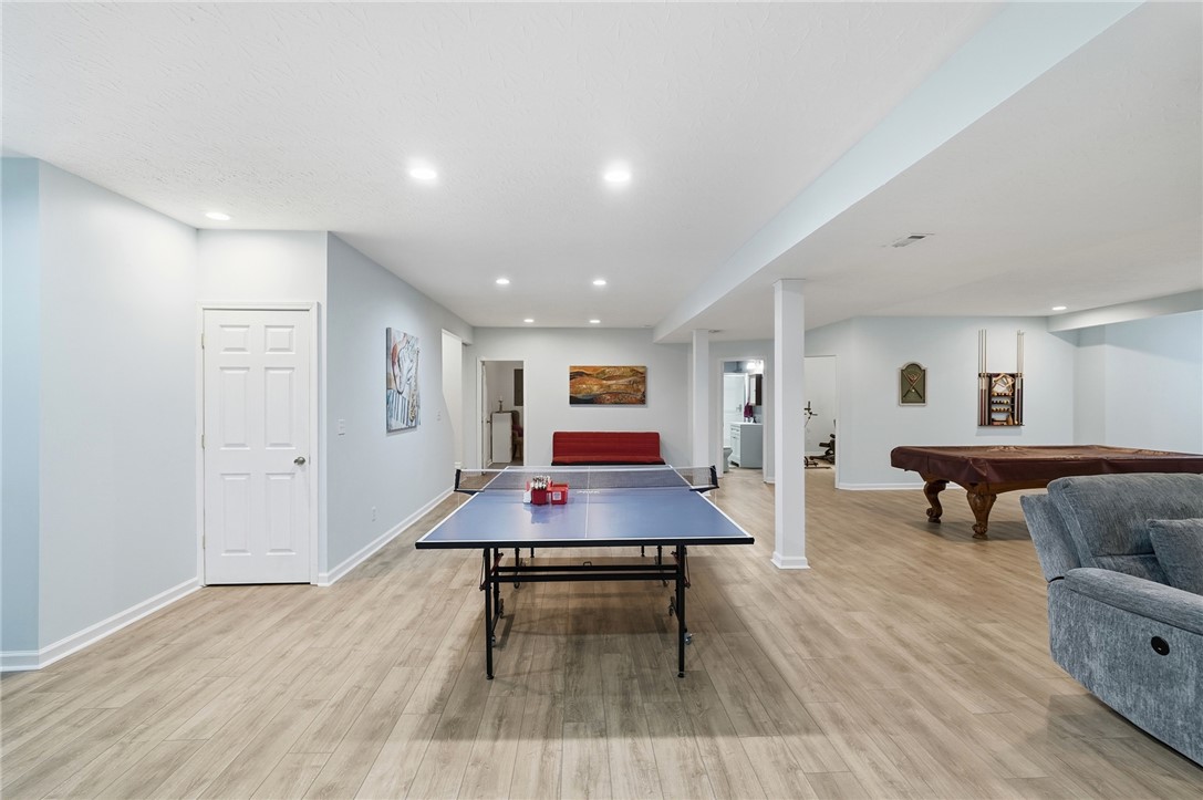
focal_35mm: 16
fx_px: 534
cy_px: 400
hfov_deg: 96.8
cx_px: 602
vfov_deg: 73.7
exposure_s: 1/60
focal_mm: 16
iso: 100
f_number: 5.6
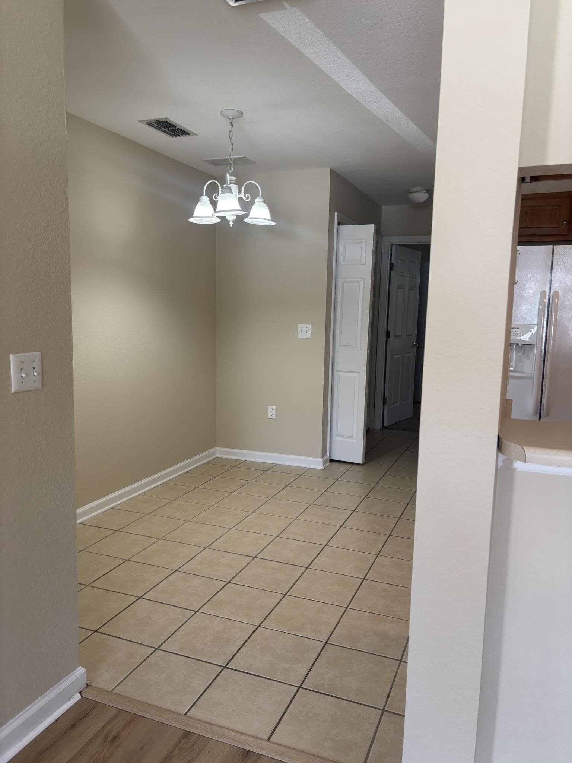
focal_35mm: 26
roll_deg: -1.6
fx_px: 573
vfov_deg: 67.3
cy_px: 382
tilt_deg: -7.5
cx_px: 286
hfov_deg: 53.1
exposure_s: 1/94
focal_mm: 5.96
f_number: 1.6
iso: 125
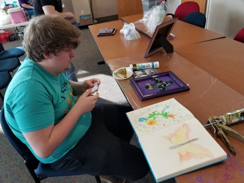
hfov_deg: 67.3
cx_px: 122
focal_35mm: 26
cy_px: 92
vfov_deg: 53.1
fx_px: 183
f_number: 1.7
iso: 80
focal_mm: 4.25
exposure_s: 1/60
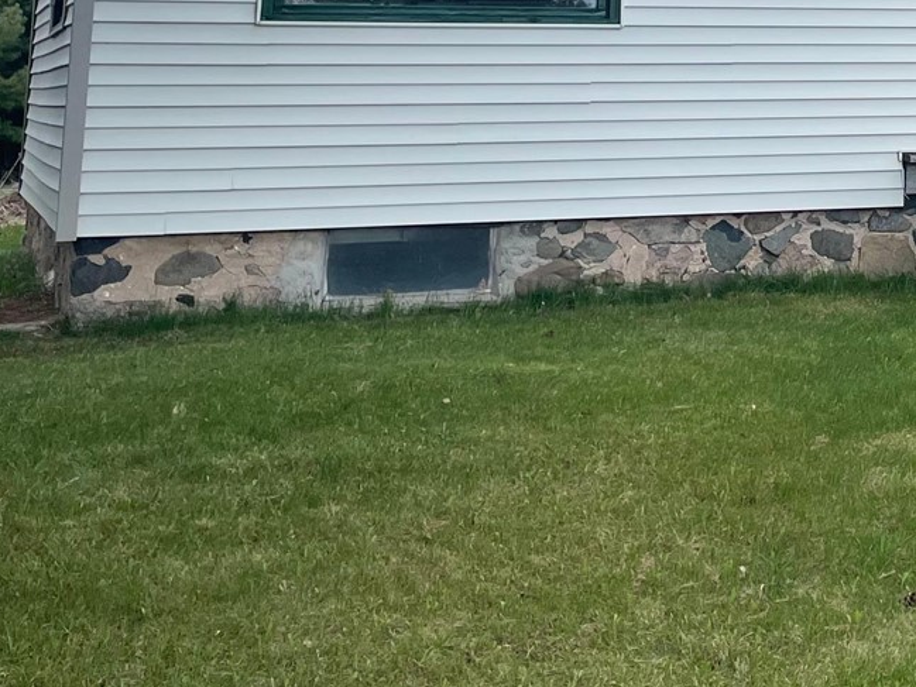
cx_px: 1164
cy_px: -188
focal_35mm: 82
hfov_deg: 21.7
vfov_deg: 17.0
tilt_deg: +10.1
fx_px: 2170
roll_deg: +0.6
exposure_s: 1/1795
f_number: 1.6
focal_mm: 4.2
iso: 32
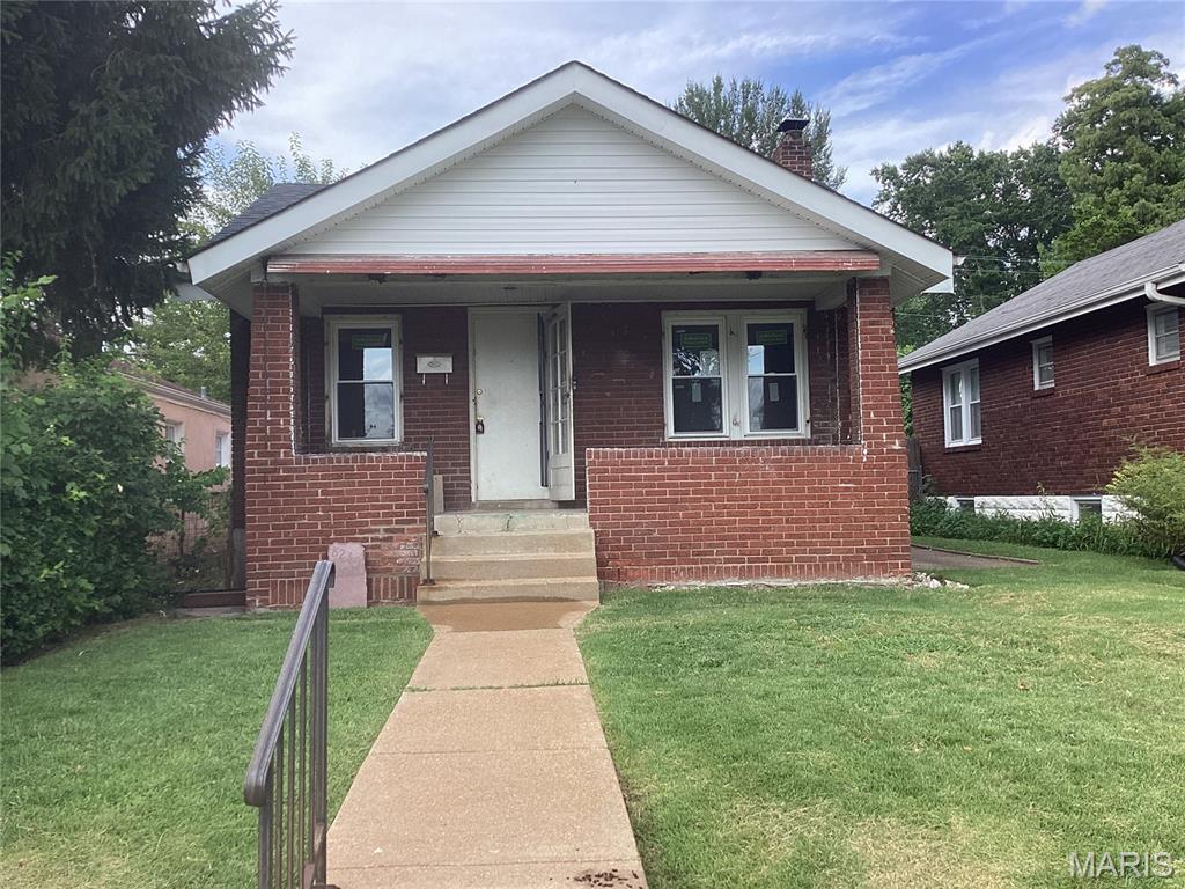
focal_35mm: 31
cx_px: 592
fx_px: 1061
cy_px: 444
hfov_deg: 58.4
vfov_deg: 45.4
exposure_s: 1/364
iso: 25
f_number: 2.4
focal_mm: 3.3
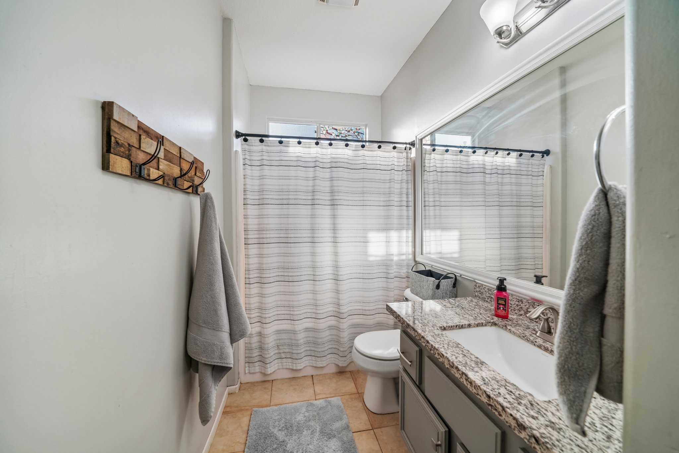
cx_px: 340
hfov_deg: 112.6
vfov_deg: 90.0
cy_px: 226
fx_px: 226
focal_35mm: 12
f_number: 8
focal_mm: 12
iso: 160
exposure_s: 1/30
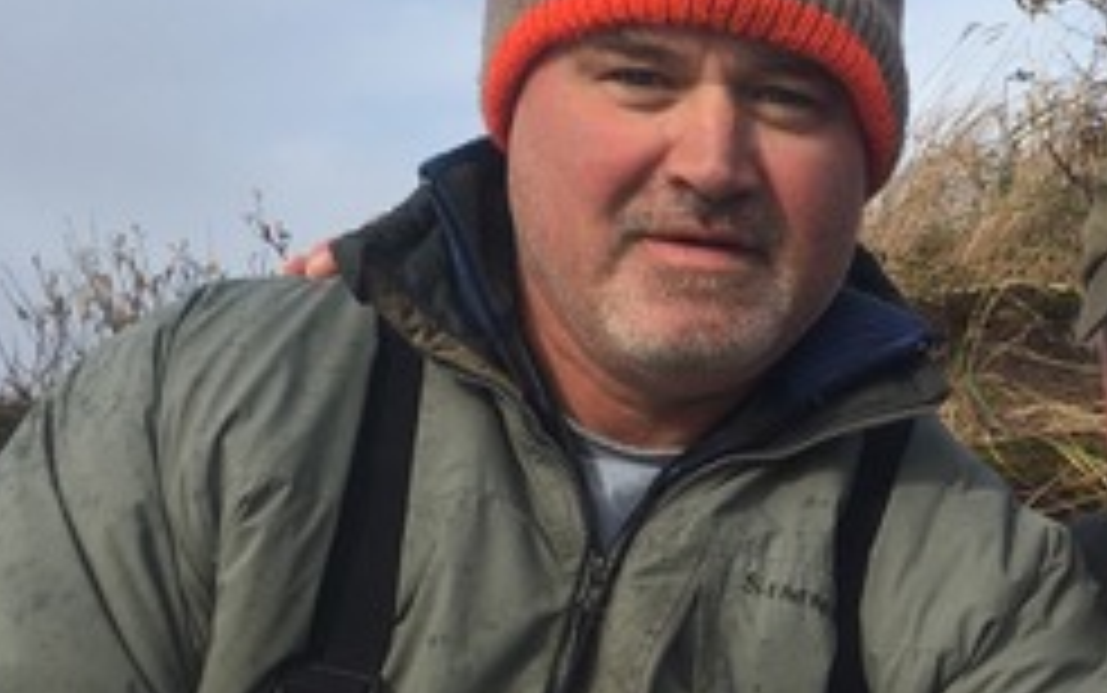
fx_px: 2415
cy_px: 706
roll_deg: +3.8
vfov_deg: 16.0
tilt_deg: -0.4
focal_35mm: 80
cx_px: 1084
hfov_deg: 24.7
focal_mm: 4.15
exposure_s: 1/974
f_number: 2.2
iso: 25
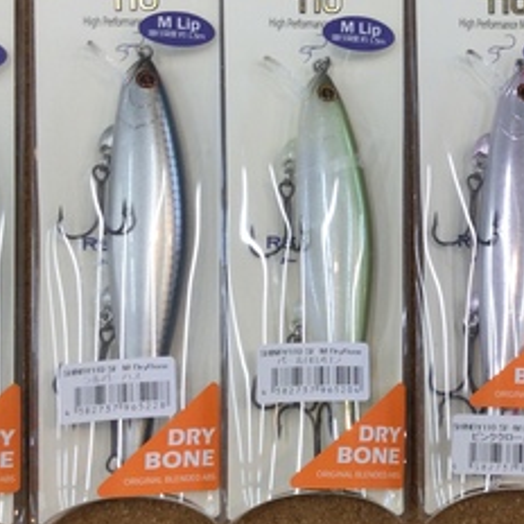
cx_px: 465
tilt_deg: -82.1
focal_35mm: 71
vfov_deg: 24.3
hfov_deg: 23.7
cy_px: 230
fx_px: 1216
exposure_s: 1/60
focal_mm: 3.3
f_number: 2.4
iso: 32
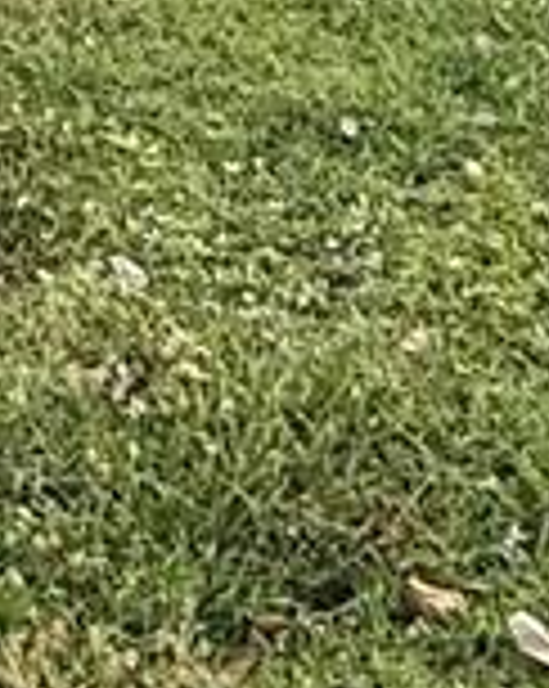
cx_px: -508
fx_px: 2910
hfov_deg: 10.1
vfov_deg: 11.2
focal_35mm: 143
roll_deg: -0.4
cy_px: -985
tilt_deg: +1.7
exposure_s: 1/99
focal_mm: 2.22
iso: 64
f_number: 2.2
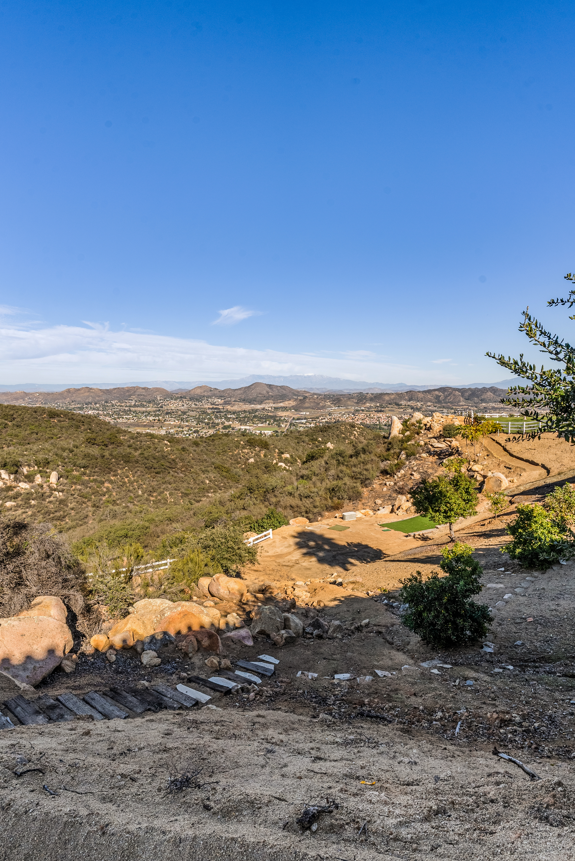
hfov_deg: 64.6
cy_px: 430
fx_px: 455
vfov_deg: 86.9
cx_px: 288
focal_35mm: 19
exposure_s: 1/250
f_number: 11
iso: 100
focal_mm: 19
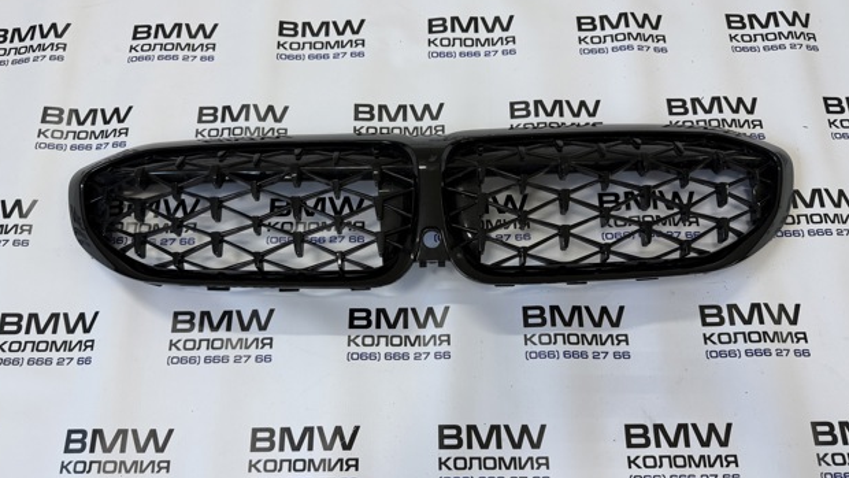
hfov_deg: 69.8
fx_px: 608
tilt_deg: -70.2
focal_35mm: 27
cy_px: 248
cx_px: 418
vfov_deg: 42.9
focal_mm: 6.76
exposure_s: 1/100
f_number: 1.78
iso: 160
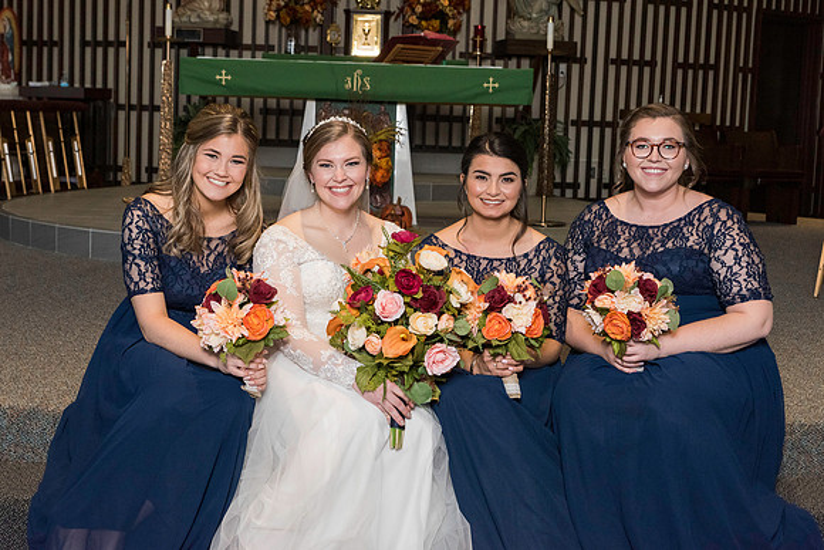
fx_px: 1249
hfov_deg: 36.5
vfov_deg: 24.8
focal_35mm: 55
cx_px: 381
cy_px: 224
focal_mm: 45
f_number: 6.3
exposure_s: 1/160
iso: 1250
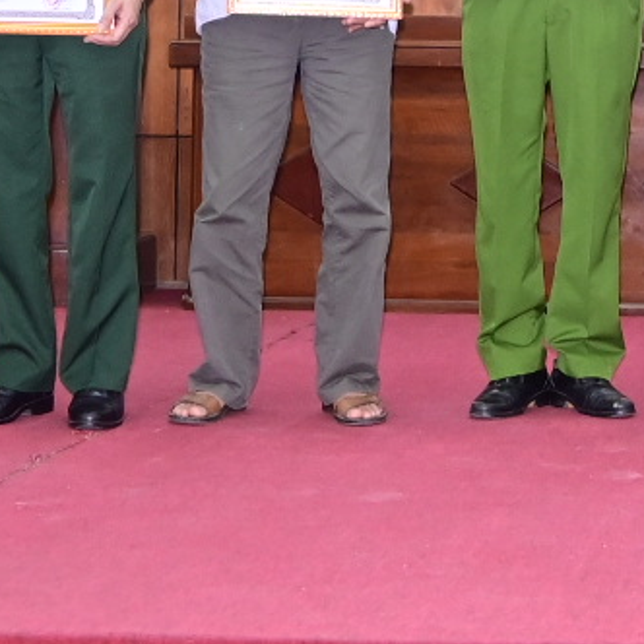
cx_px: 774
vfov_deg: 15.0
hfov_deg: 15.0
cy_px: -124
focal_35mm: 112
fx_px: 2357
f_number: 3.5
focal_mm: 18
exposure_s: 1/200
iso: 1000
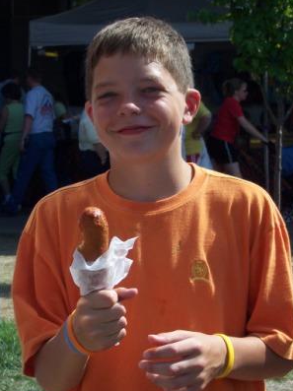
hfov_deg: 12.1
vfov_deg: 16.2
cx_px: 148
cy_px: 211
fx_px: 1379
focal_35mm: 122
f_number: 5.6
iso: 80
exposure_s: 1/350
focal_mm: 18
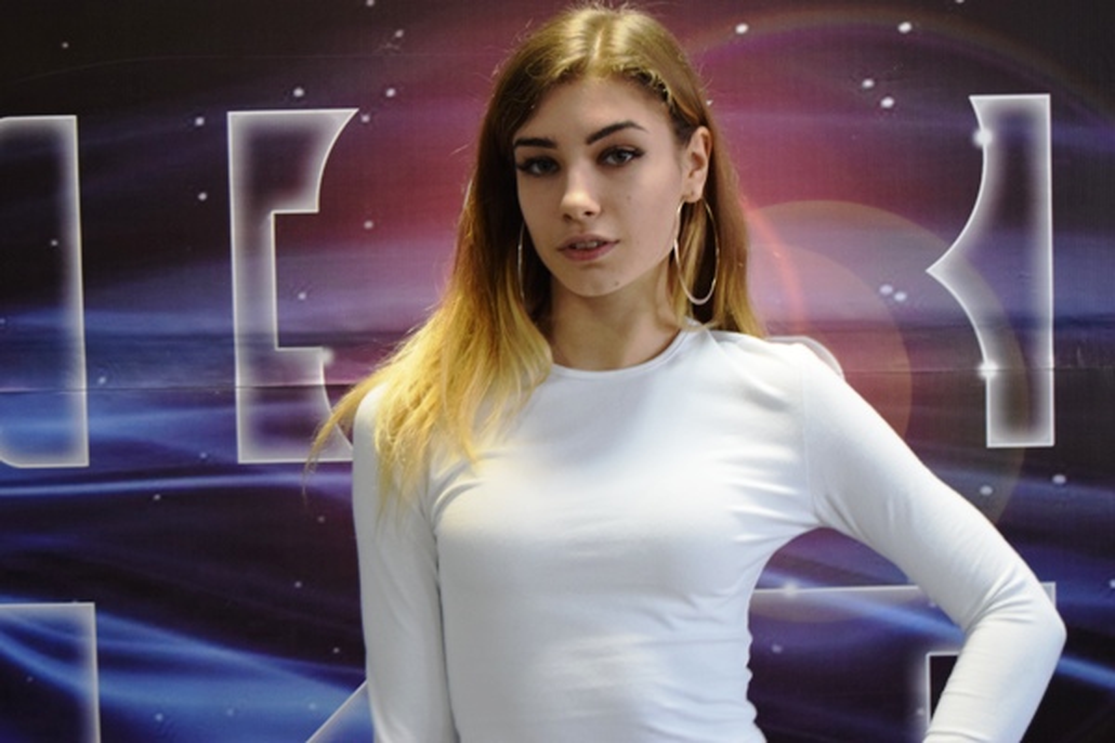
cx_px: 558
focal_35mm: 72
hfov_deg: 28.1
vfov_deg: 18.9
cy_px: 372
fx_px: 2230
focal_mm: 48
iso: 1600
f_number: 6.3
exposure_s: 1/50
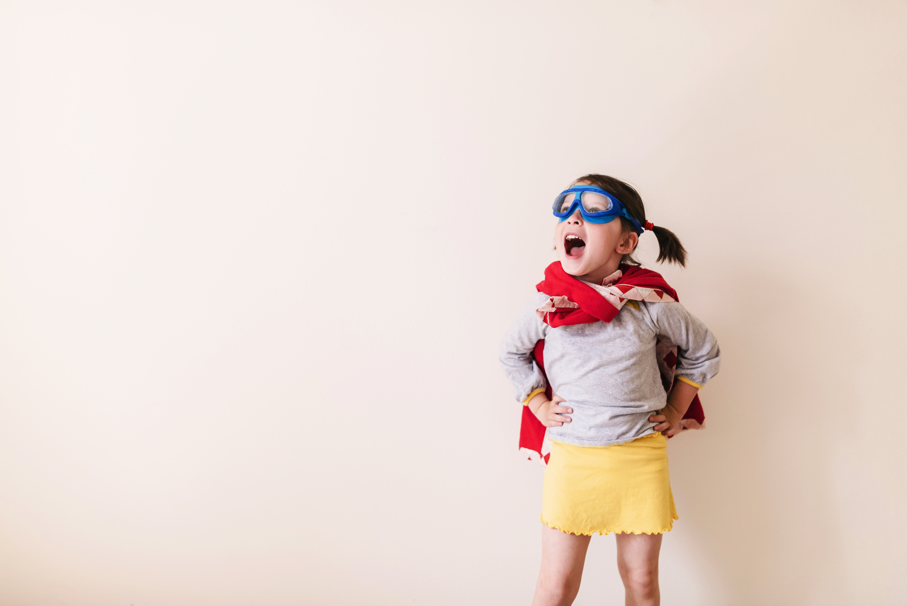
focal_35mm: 24
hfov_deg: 73.7
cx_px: 454
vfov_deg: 53.2
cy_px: 303
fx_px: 605
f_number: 2.2
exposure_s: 1/250
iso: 800
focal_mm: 24
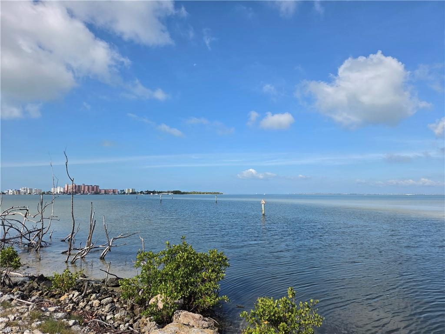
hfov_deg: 73.9
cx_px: 222
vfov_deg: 58.9
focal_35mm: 23
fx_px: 296
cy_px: 167
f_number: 1.8
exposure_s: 1/5479
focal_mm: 5.4
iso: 80
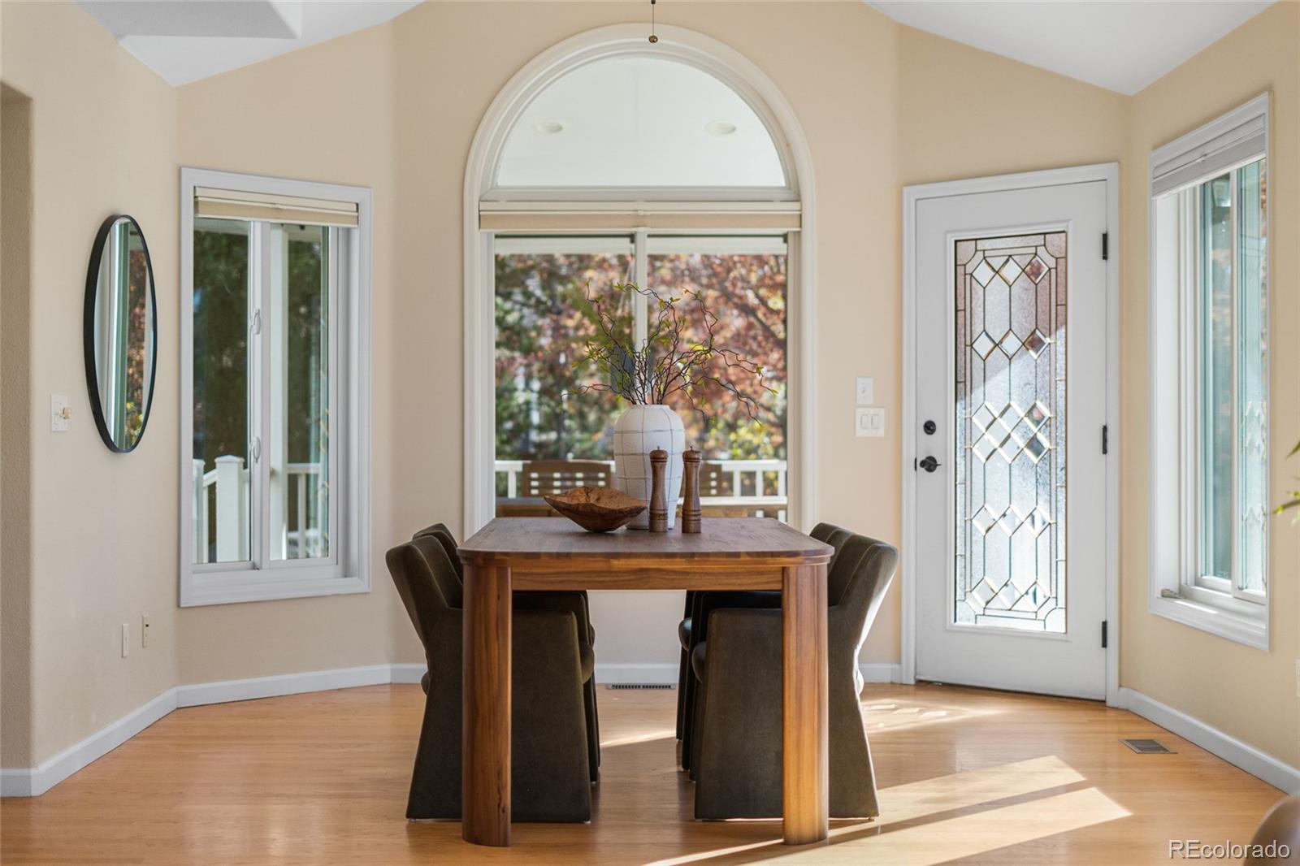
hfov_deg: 39.6
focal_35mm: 50
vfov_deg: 27.0
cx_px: 650
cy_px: 433
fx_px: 1805
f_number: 1.8
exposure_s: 1/640
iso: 400
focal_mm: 50
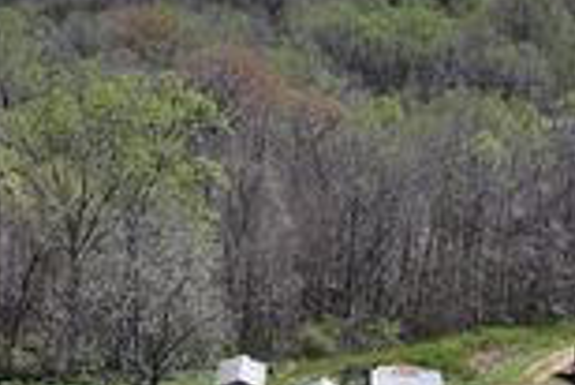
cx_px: 138
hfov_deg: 24.7
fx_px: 1295
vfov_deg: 16.1
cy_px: 477
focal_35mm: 81
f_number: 2.8
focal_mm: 12.29
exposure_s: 1/120
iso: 120
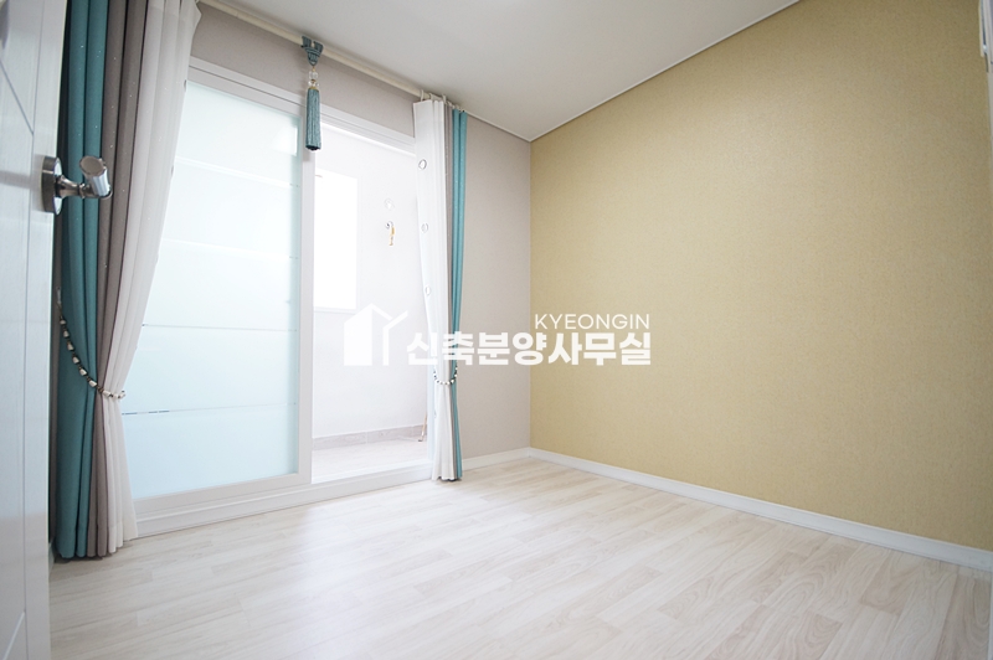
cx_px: 496
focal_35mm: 15
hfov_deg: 100.4
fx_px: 413
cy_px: 330
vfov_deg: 77.2
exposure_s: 1/50
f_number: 4.5
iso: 400
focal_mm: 10
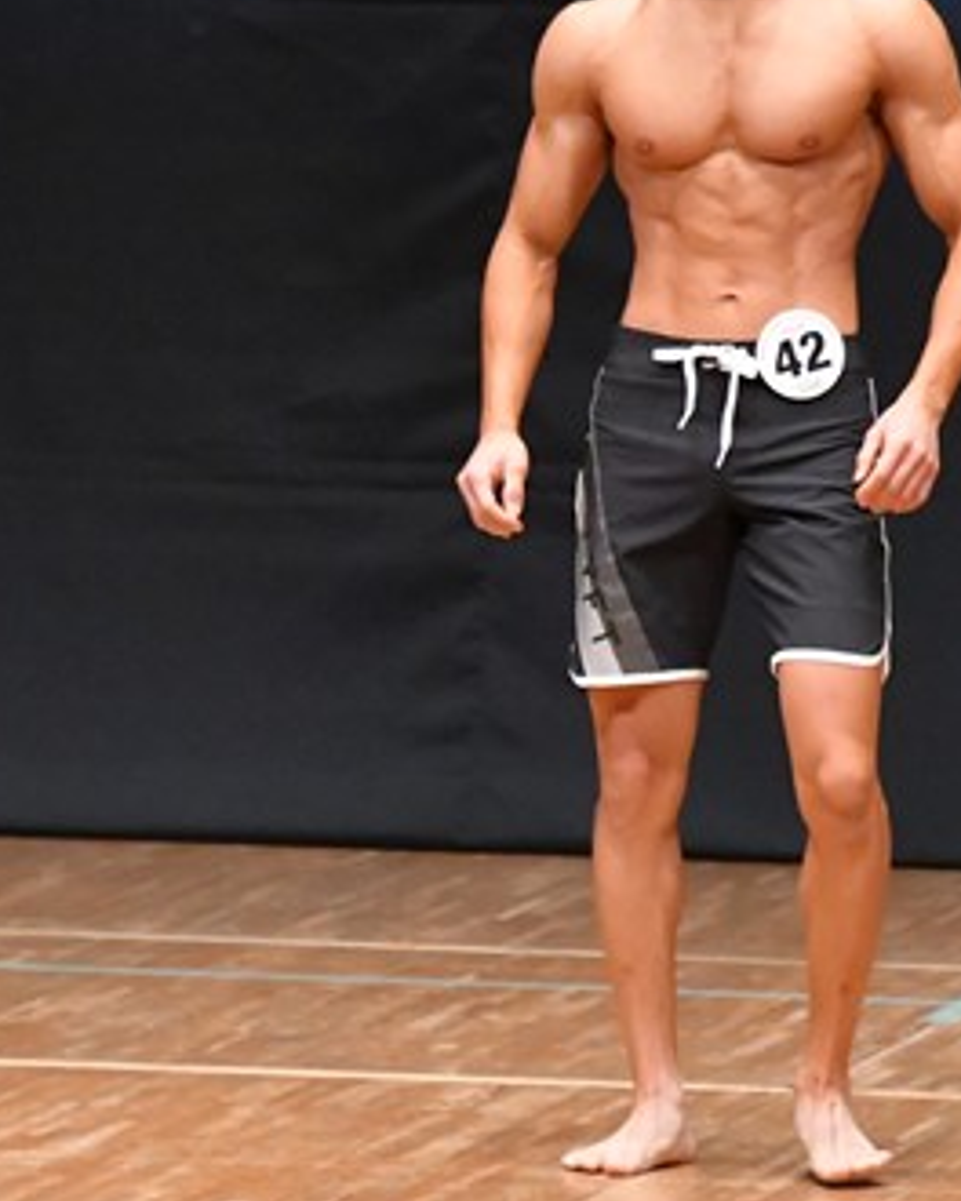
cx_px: 515
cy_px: 531
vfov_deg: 3.3
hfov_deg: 2.6
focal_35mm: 594
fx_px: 21118
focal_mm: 180
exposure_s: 1/400
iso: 8000
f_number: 5.6
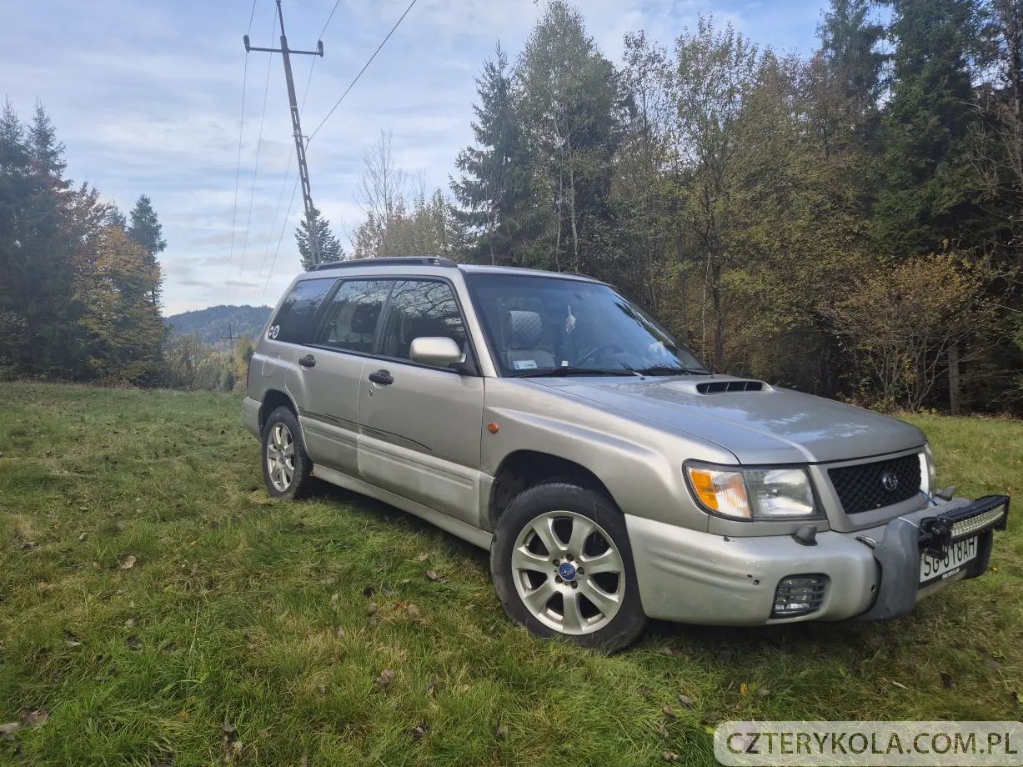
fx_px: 709
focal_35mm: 24
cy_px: 379
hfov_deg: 71.6
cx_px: 507
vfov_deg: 56.8
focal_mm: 5.4
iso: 25
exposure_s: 1/830
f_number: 1.8
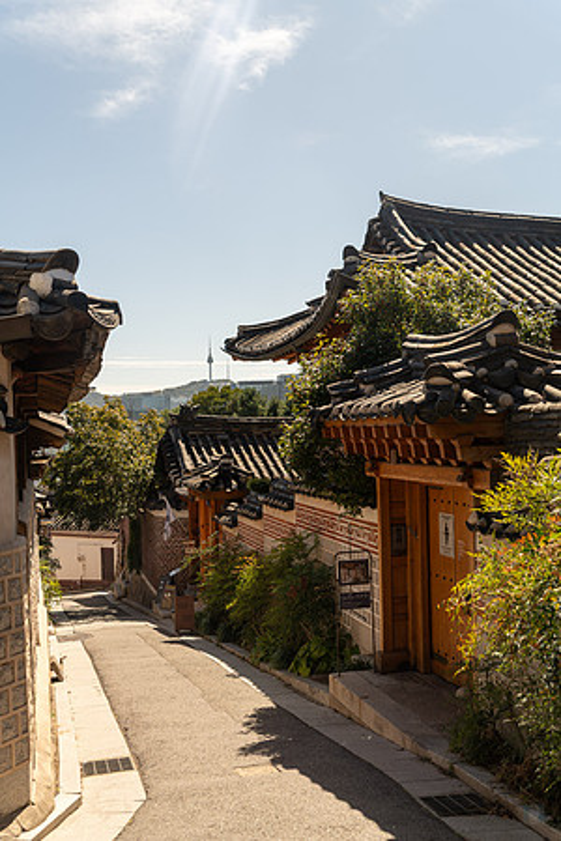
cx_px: 280
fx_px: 888
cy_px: 420
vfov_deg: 50.7
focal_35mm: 38
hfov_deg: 35.1
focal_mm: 38
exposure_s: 1/640
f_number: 4
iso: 64
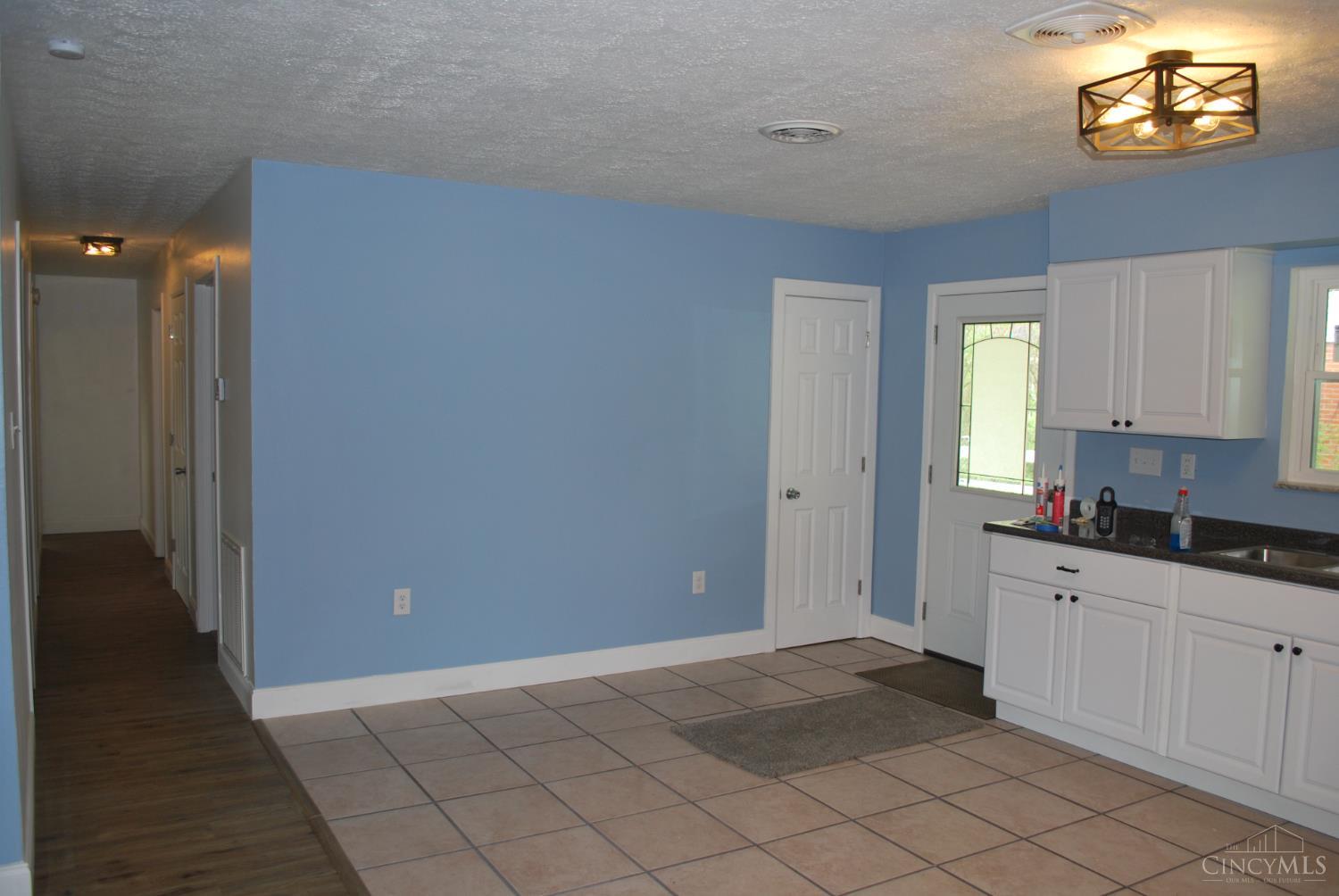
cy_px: 448
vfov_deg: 48.0
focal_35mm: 27
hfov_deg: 67.3
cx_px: 670
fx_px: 1005
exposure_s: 1/60
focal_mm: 18
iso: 200
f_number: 3.5
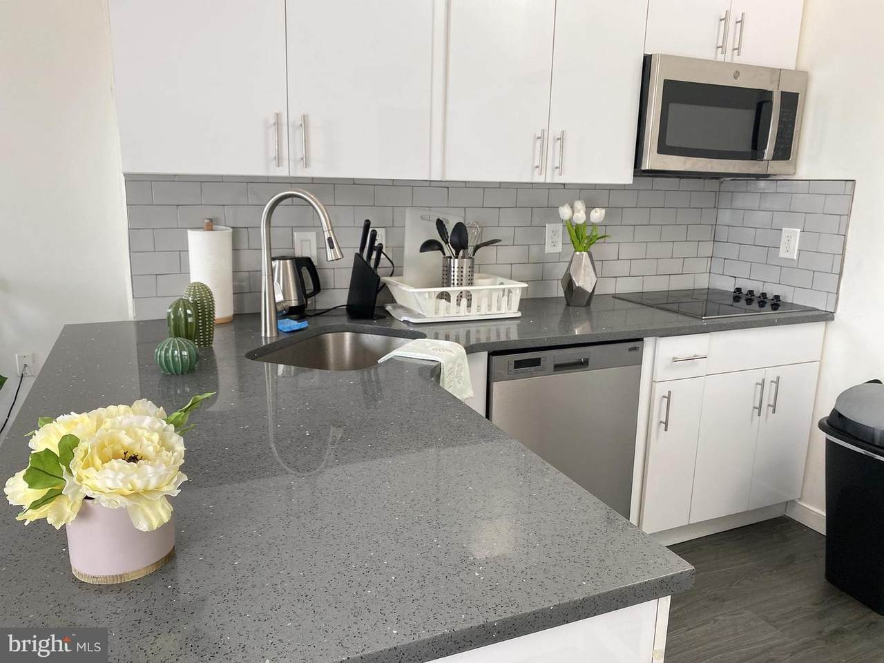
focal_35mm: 26
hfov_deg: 67.3
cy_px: 332
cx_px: 442
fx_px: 664
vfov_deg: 53.1
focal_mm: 4.25
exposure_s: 1/60
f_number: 1.8
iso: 125
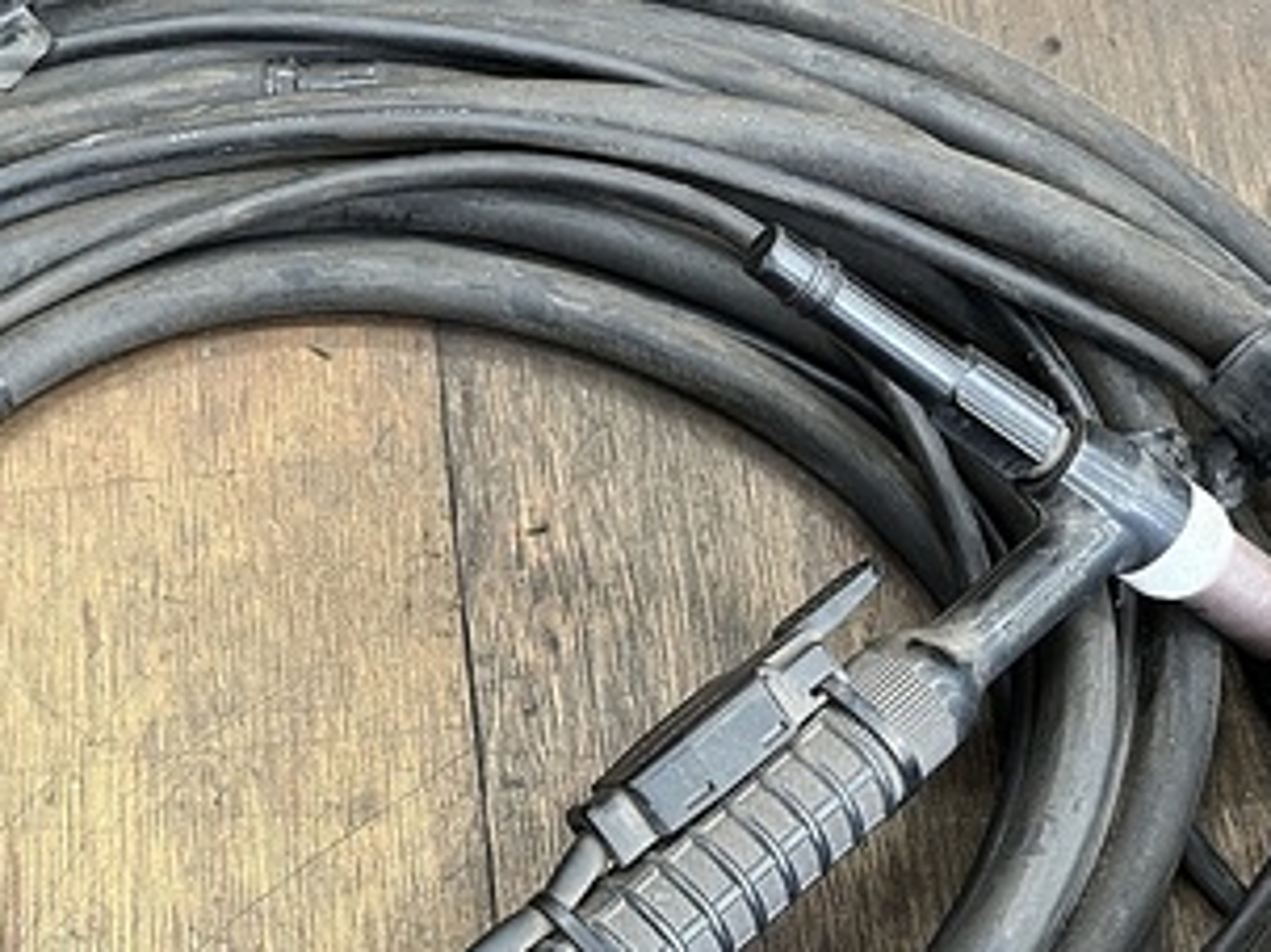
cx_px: 428
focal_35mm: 55
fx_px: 2019
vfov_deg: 25.7
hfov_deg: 34.6
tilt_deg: -69.1
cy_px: 847
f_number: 1.6
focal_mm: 5.1
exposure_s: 1/60
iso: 400
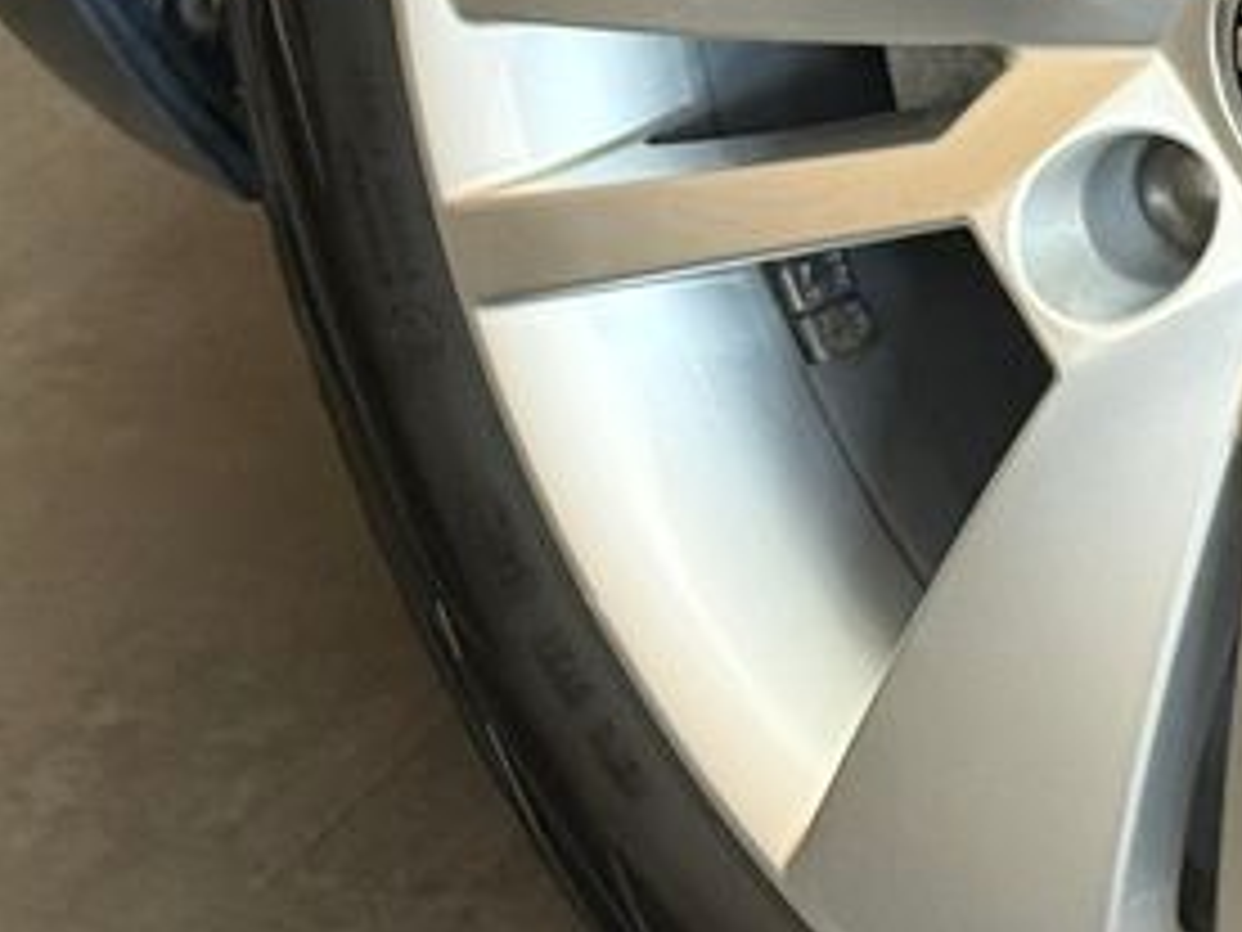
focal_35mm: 178
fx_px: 6387
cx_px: 1328
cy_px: 77
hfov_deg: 11.0
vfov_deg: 8.3
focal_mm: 6.76
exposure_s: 1/40
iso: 320
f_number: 1.78
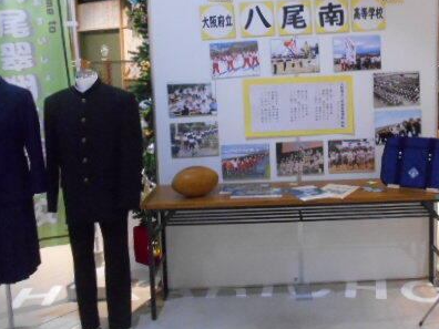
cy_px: 121
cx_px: 298
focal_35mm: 42
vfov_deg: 34.2
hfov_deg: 44.0
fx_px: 533
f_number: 3.2
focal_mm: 4.6
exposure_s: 1/80
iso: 800
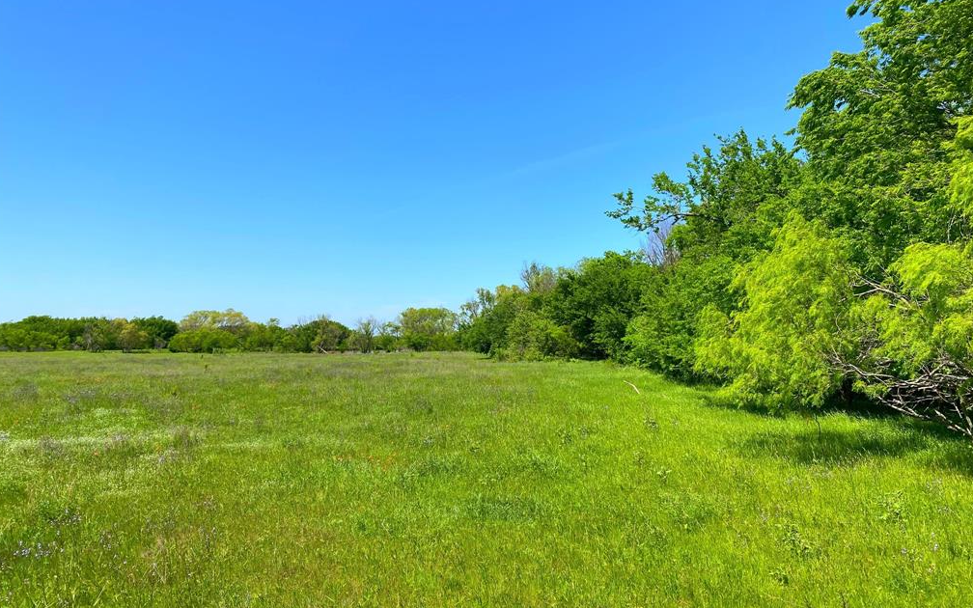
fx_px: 742
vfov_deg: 44.5
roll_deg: -0.7
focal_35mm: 28
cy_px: 332
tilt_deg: +0.3
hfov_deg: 66.5
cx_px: 482
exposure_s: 1/2571
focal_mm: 4.25
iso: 32
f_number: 1.8
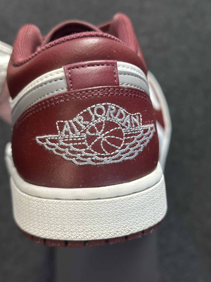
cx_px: 106
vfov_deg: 39.7
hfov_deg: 30.3
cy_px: 141
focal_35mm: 48
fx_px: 390
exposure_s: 1/33
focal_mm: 6.86
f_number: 1.78
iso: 200
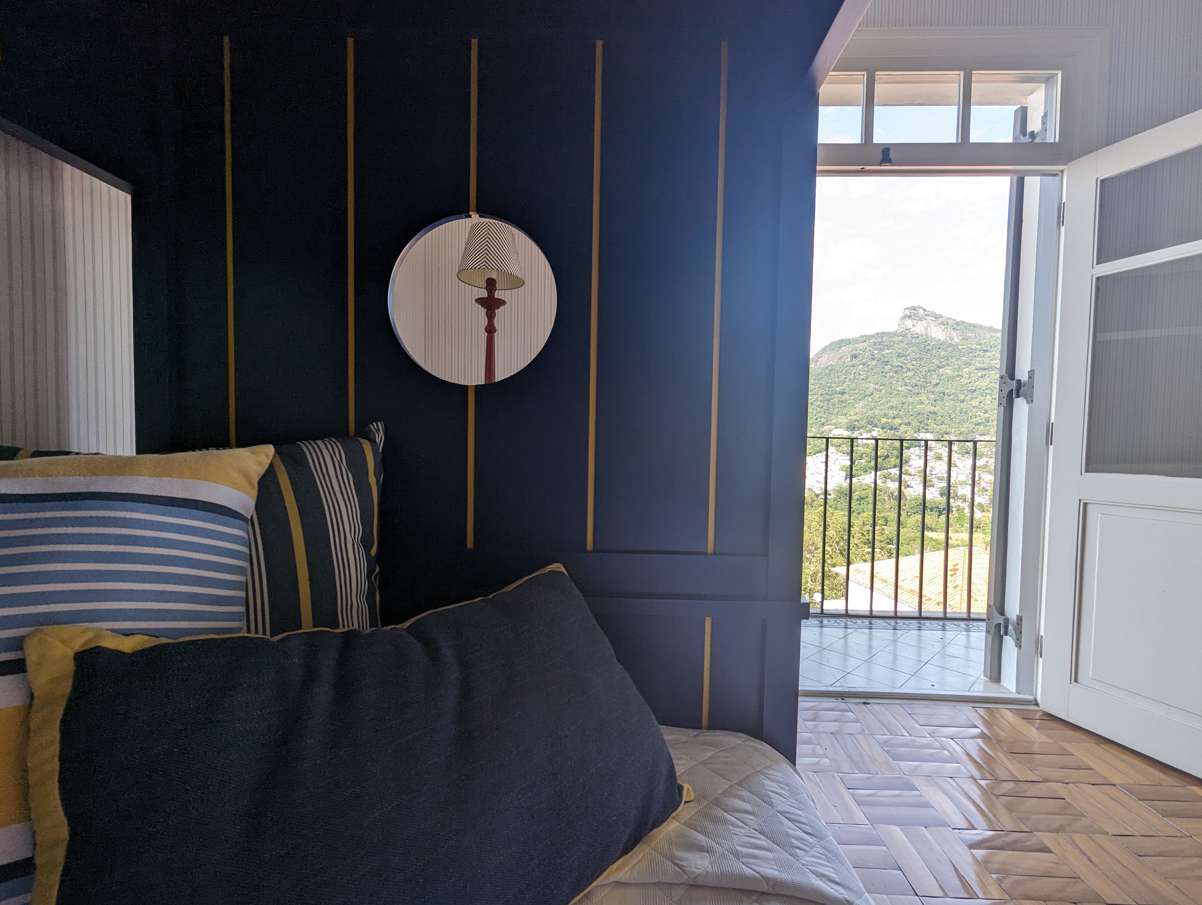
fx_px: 452
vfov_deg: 90.1
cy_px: 452
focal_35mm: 13
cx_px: 601
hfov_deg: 106.1
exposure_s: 1/146
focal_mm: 1.95
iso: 37
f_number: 2.2
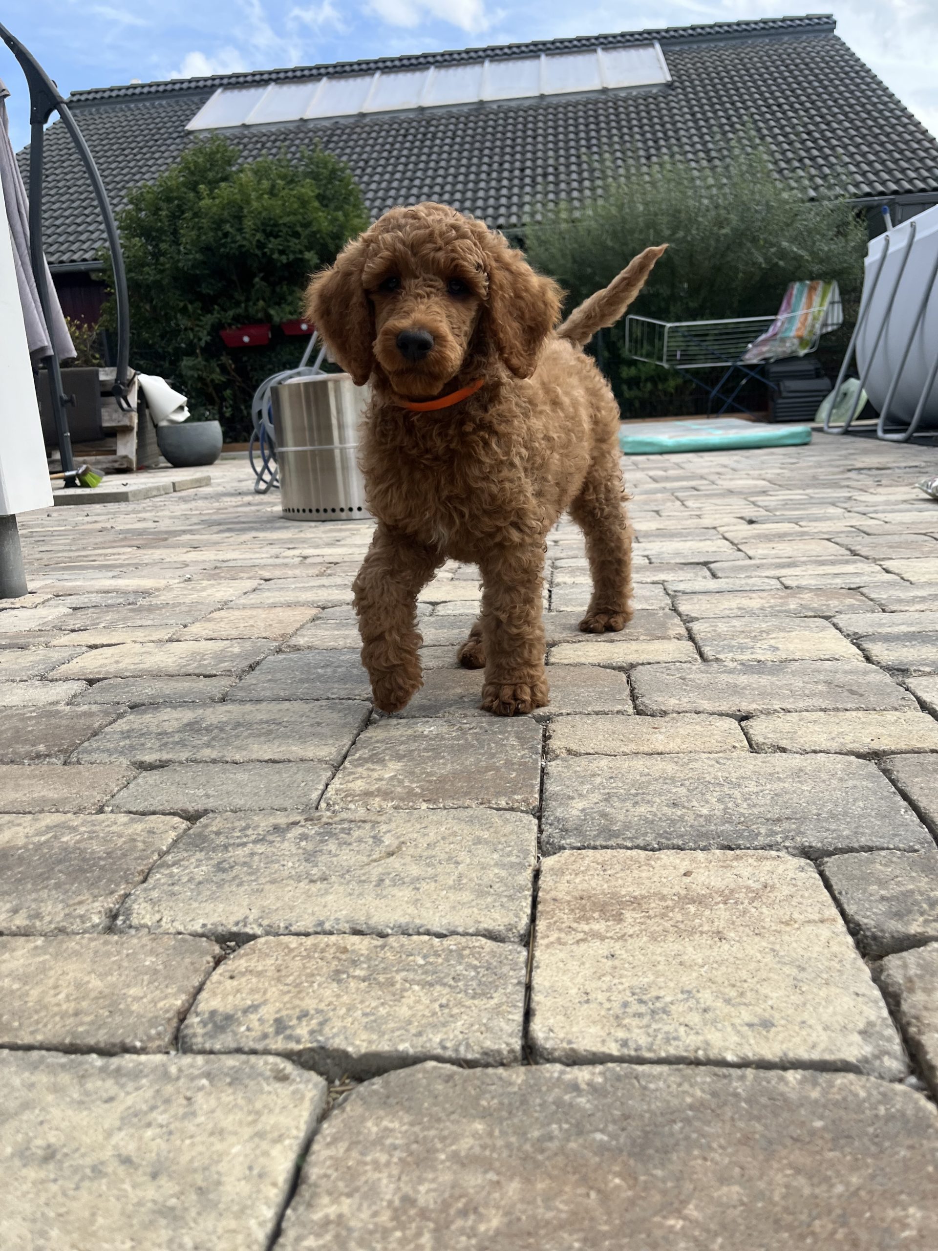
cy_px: 626
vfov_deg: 67.3
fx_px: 939
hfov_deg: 53.1
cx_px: 469
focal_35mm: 26
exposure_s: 1/1458
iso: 50
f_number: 1.6
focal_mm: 5.1
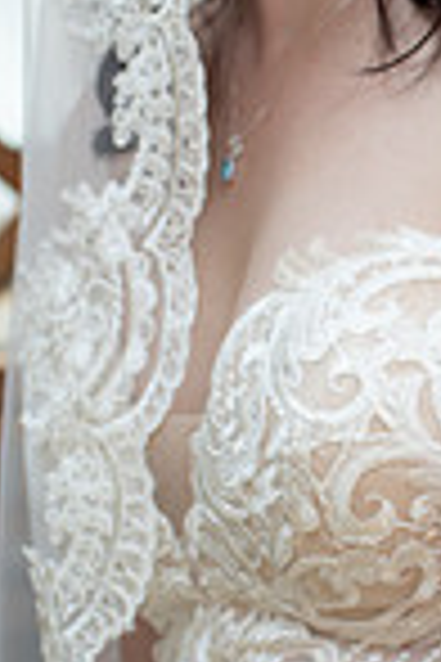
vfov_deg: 19.1
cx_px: 668
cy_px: 356
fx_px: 1966
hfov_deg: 12.2
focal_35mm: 107
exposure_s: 1/640
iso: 280
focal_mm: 35
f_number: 3.5
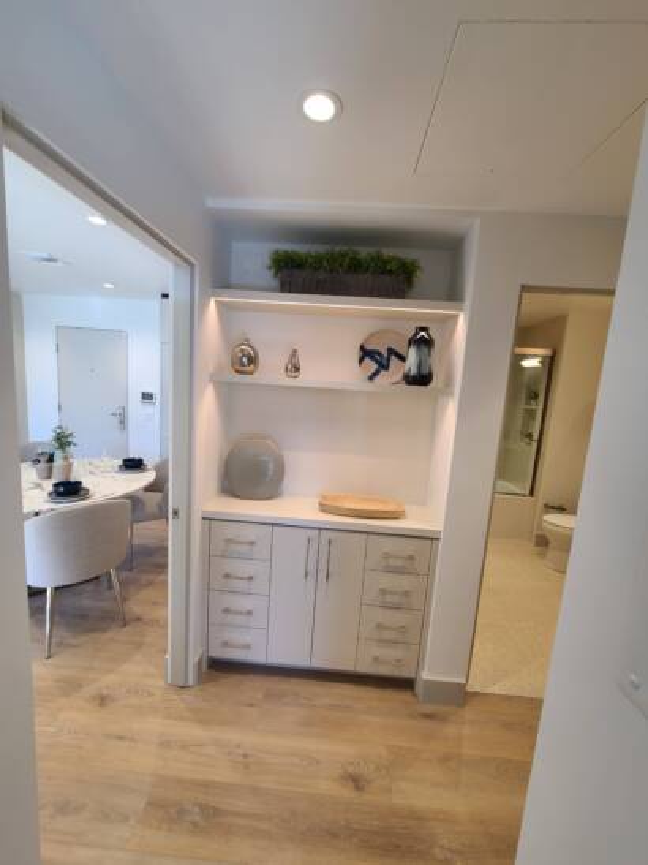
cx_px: 324
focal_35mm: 13
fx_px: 325
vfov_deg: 106.2
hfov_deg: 89.9
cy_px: 432
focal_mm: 2.2
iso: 64
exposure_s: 1/60
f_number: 2.2
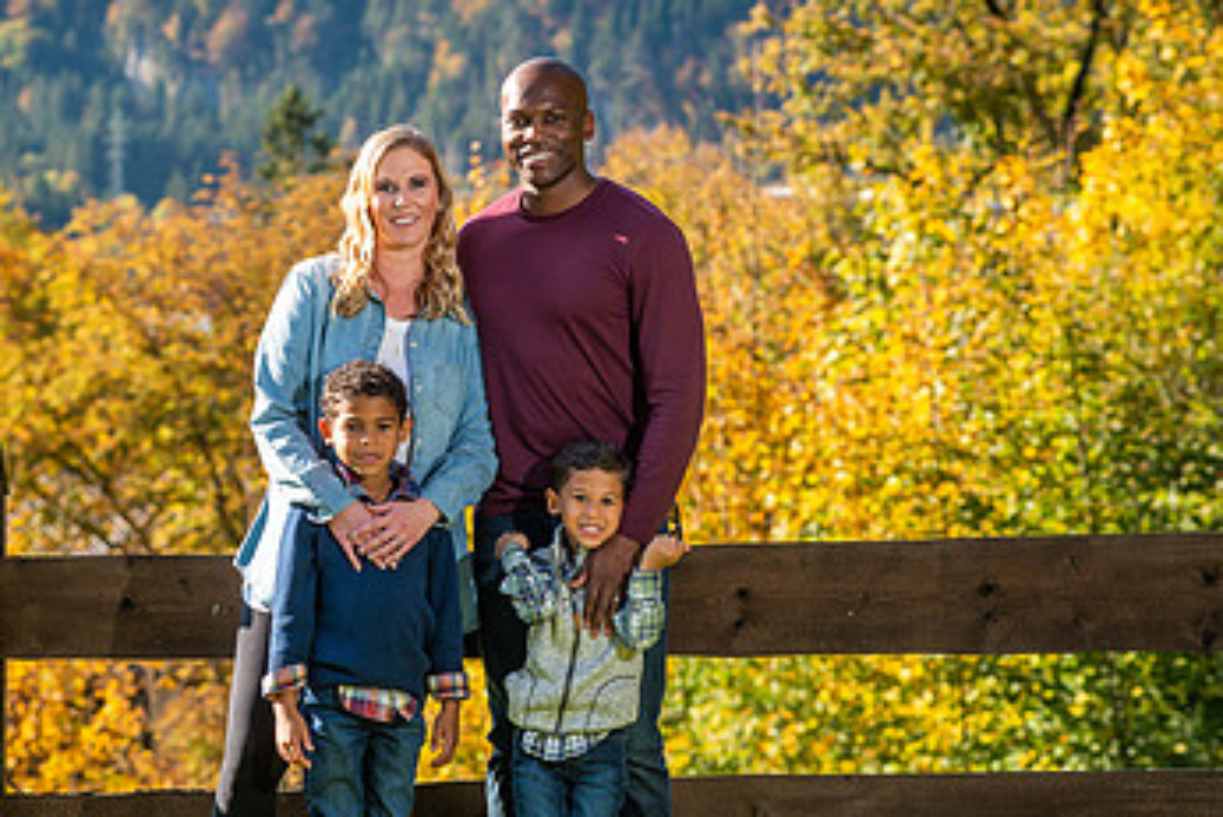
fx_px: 6831
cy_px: 454
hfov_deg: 10.2
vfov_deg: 6.8
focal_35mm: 201
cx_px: 445
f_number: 5.6
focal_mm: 120
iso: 100
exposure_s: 1/250
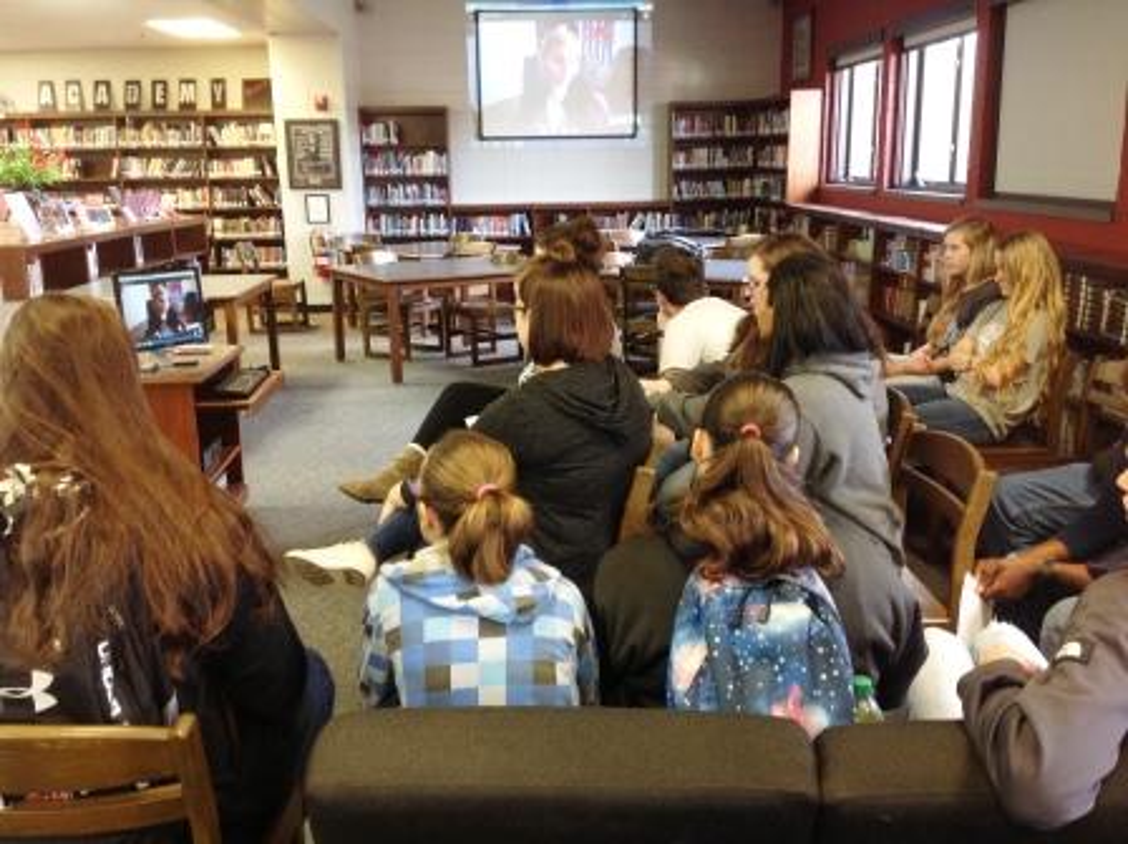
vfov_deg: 40.6
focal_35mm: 35
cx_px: 564
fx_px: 1139
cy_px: 422
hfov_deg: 52.7
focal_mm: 4.28
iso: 100
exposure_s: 1/15
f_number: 2.4
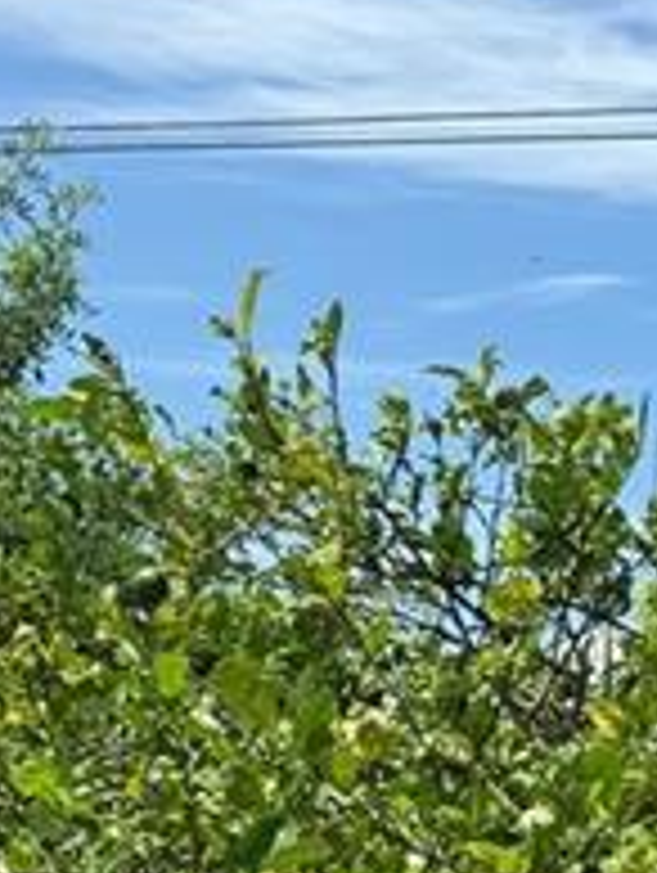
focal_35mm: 95
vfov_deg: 19.0
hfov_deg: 15.5
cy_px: 1156
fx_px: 2399
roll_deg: -0.4
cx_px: 549
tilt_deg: -5.5
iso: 80
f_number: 1.78
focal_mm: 6.76
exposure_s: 1/3021
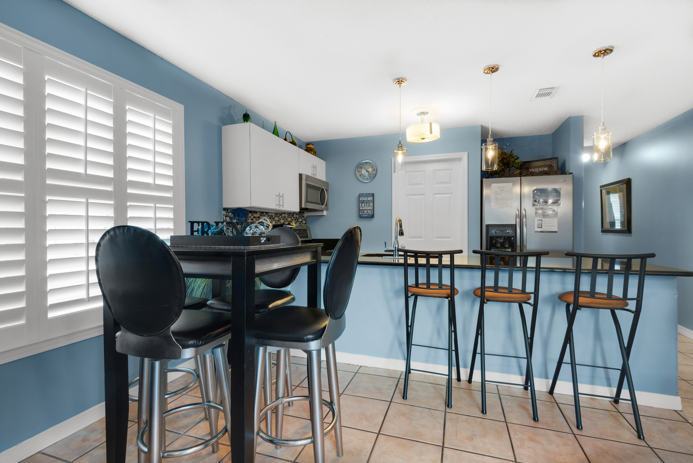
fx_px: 308
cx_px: 346
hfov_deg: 96.7
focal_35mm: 16
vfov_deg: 73.8
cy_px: 232
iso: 200
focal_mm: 16
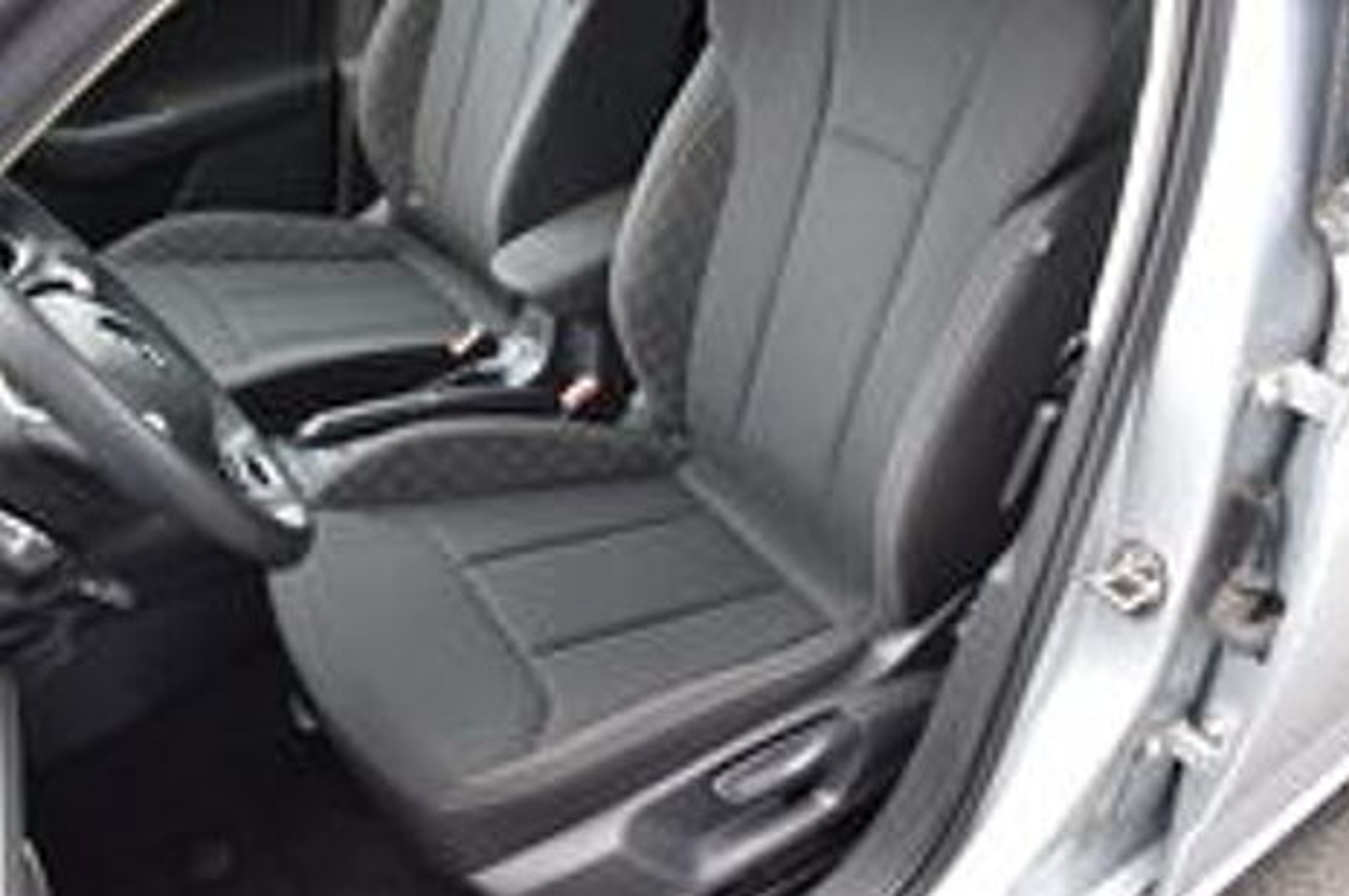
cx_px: 693
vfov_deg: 42.2
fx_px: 1160
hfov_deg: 60.3
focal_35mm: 31
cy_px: 460
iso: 450
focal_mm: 20
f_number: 4
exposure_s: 1/60
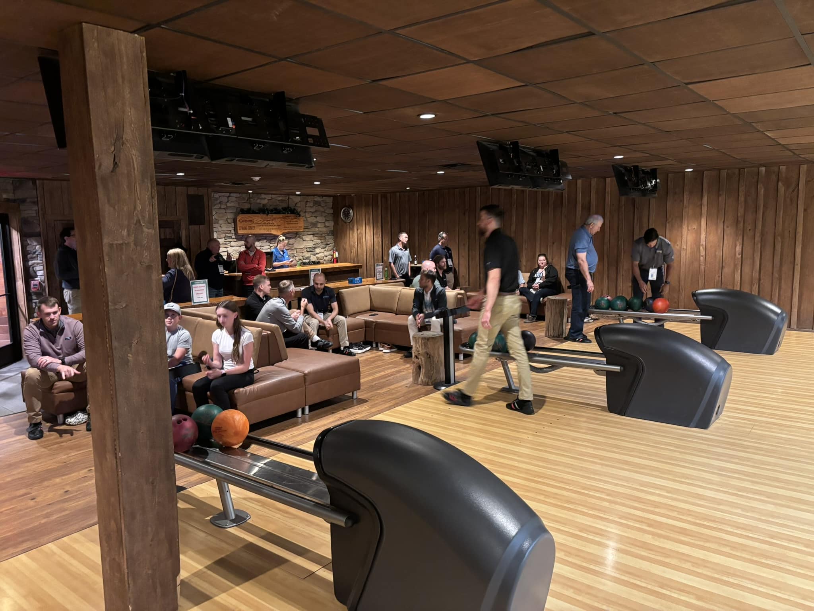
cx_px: 407
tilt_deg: -6.8
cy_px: 306
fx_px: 611
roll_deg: +1.4
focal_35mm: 26
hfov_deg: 67.3
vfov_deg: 53.1
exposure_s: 1/30
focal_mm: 5.96
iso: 640
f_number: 1.6
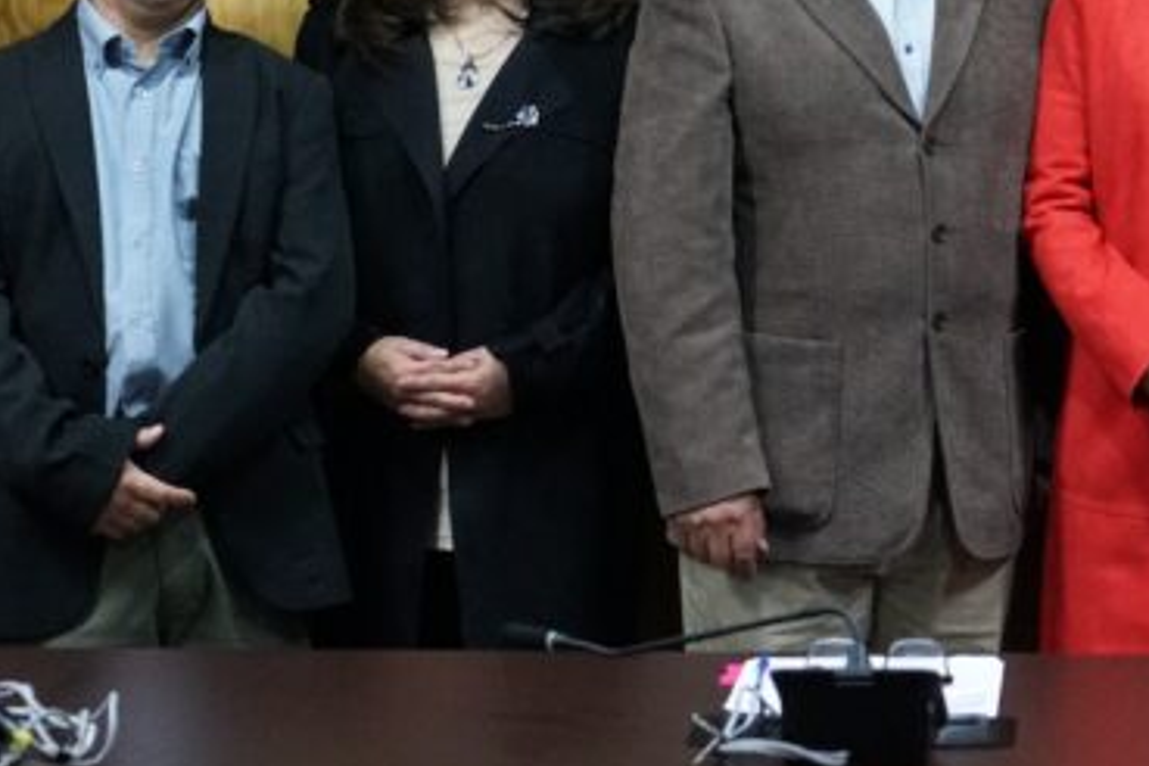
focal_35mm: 125
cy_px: 157
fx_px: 3989
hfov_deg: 16.2
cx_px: 1031
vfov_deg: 10.9
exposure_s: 1/160
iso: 6400
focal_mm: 45
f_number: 4
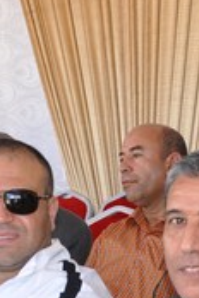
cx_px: 122
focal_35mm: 132
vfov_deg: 15.1
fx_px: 1094
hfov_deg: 10.4
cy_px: 326
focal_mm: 24
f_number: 3.8
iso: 360
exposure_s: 1/200
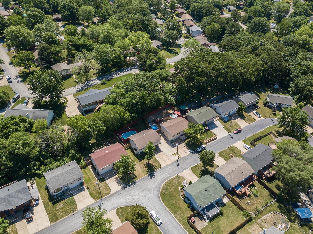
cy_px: 117
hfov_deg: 67.3
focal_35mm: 26
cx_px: 156
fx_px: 235
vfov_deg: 53.0
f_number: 2.2
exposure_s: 1/1050
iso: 100
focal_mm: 4.73
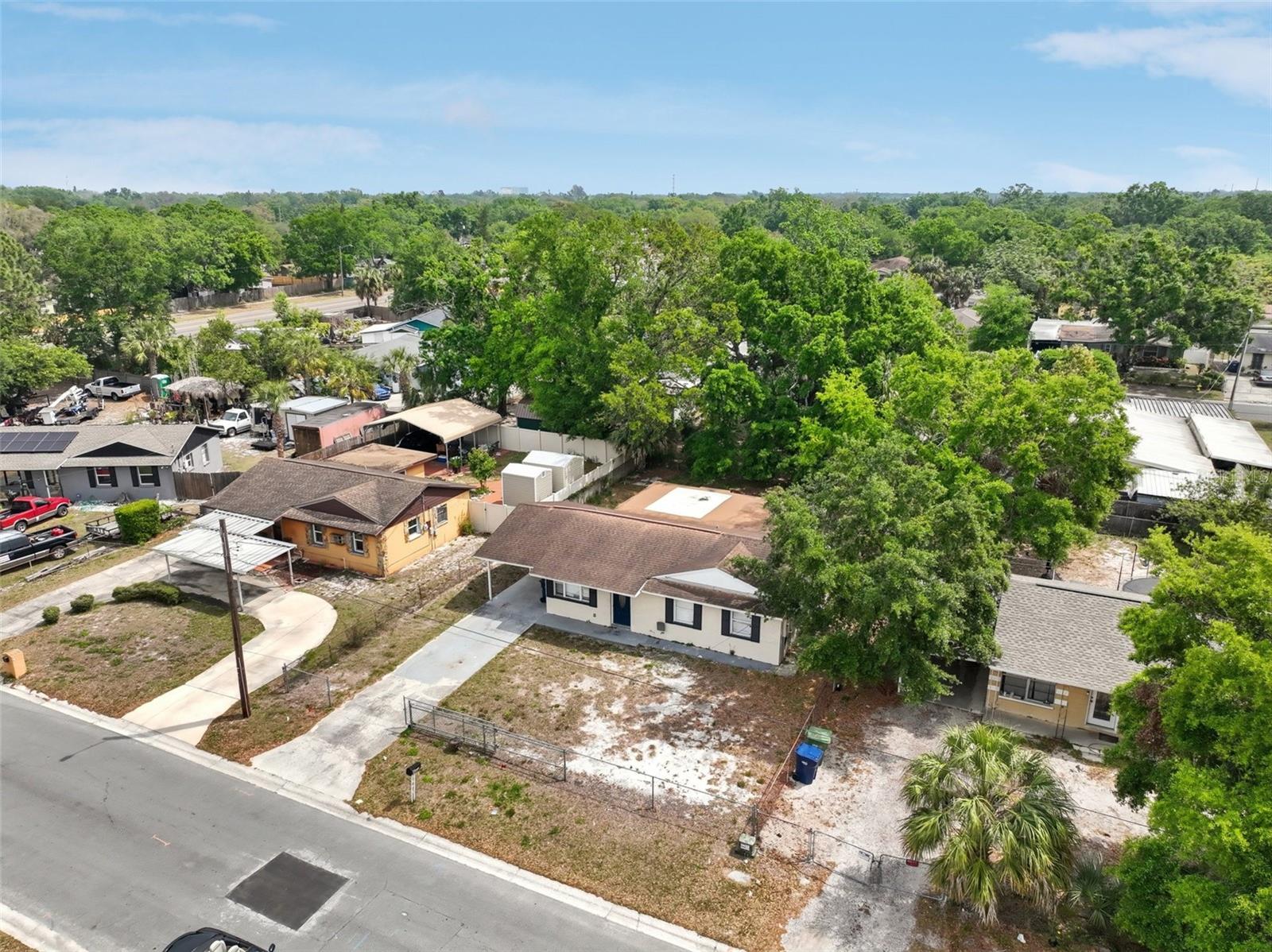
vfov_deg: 56.8
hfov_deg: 71.6
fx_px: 881
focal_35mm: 24
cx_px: 636
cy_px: 476
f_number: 2.8
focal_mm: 12.3
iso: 400
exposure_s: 1/6400
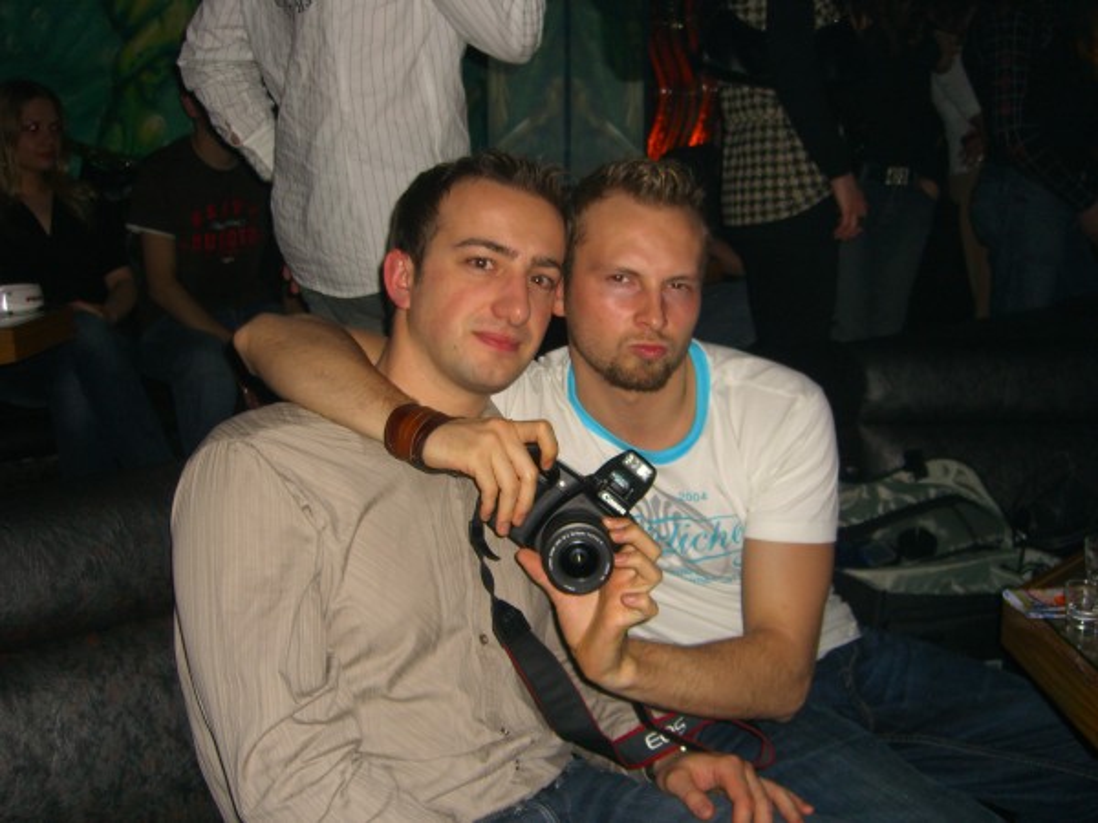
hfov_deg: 49.0
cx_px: 549
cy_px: 412
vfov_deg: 37.7
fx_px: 1205
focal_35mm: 38
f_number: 2.8
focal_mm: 7.9
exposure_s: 1/60
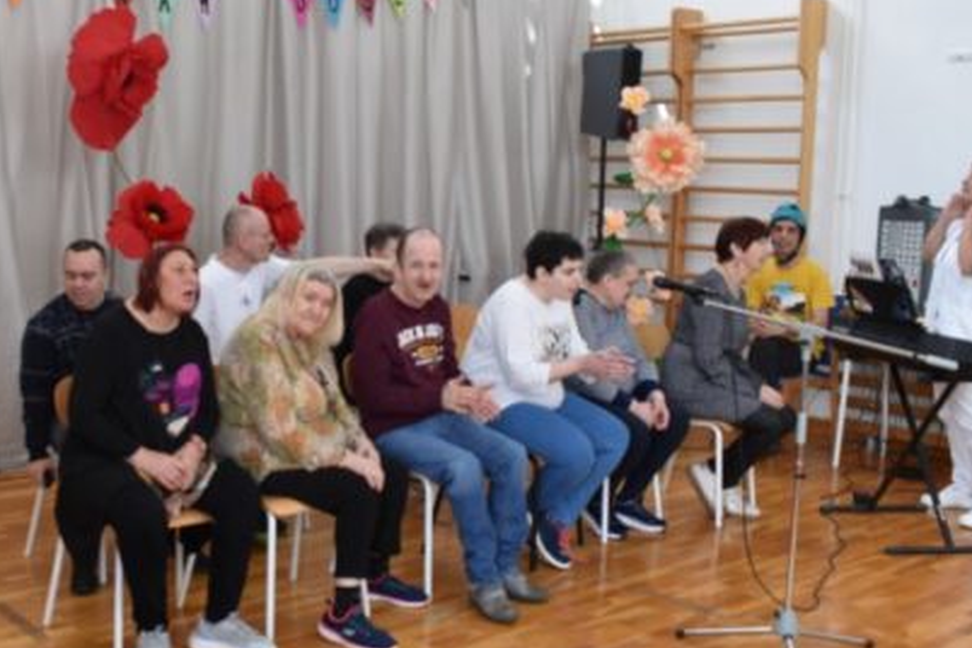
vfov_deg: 29.8
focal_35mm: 45
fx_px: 1215
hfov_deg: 43.1
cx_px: 334
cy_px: 363
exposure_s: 1/100
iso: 400
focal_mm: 18
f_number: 5
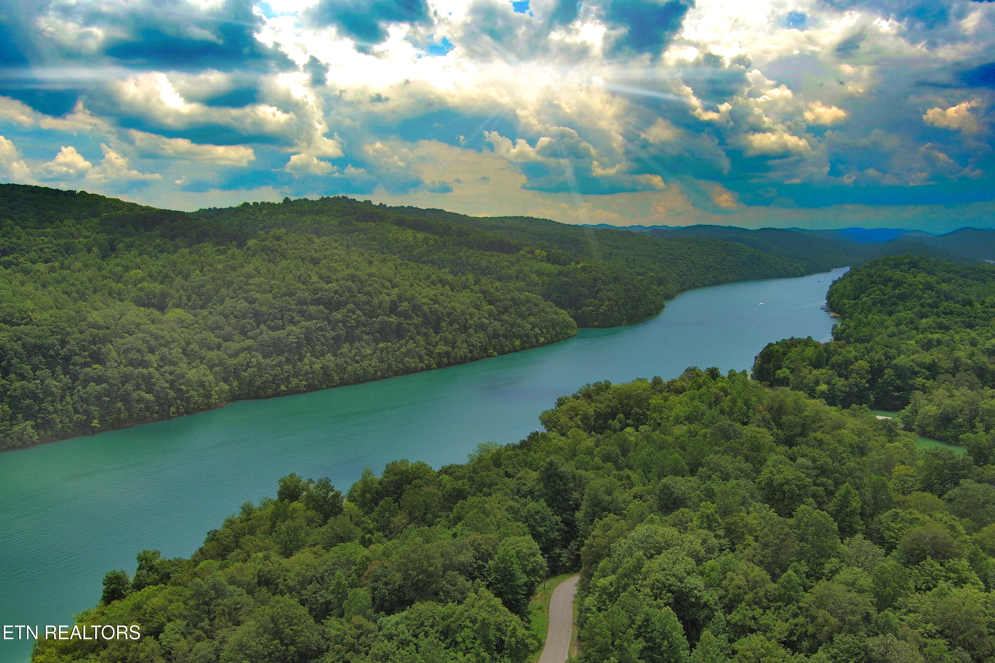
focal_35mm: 29
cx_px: 498
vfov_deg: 45.0
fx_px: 801
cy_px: 332
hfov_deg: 63.7
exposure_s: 1/1992
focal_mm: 10.57
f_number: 2.8
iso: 102
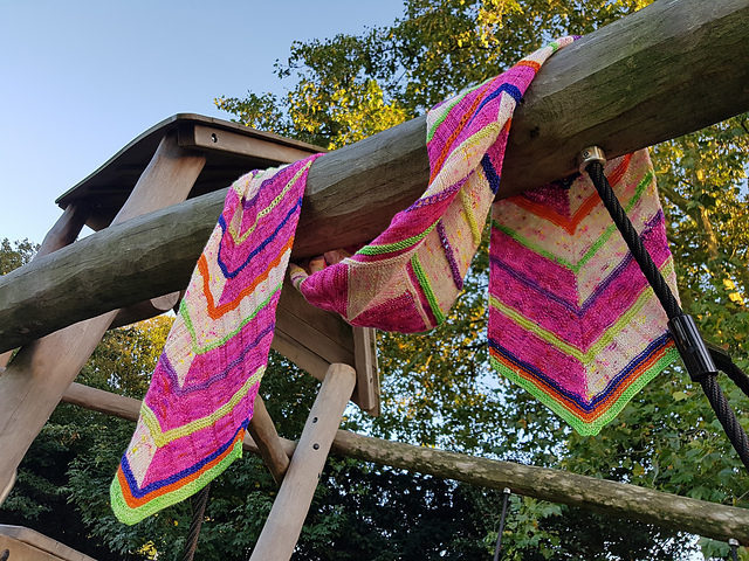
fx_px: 563
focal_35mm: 26
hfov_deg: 67.3
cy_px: 280
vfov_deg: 53.1
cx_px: 374
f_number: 1.7
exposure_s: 1/286
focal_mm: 4.2
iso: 50
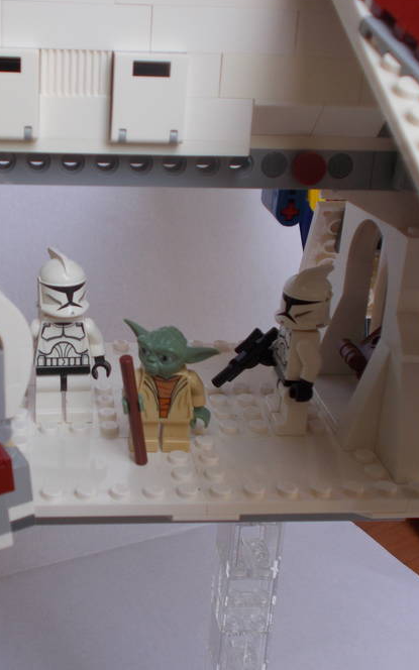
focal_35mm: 56
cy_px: 333
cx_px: 108
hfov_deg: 22.9
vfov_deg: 36.3
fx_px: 1023
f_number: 3.9
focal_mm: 6.9
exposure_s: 1/60
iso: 80
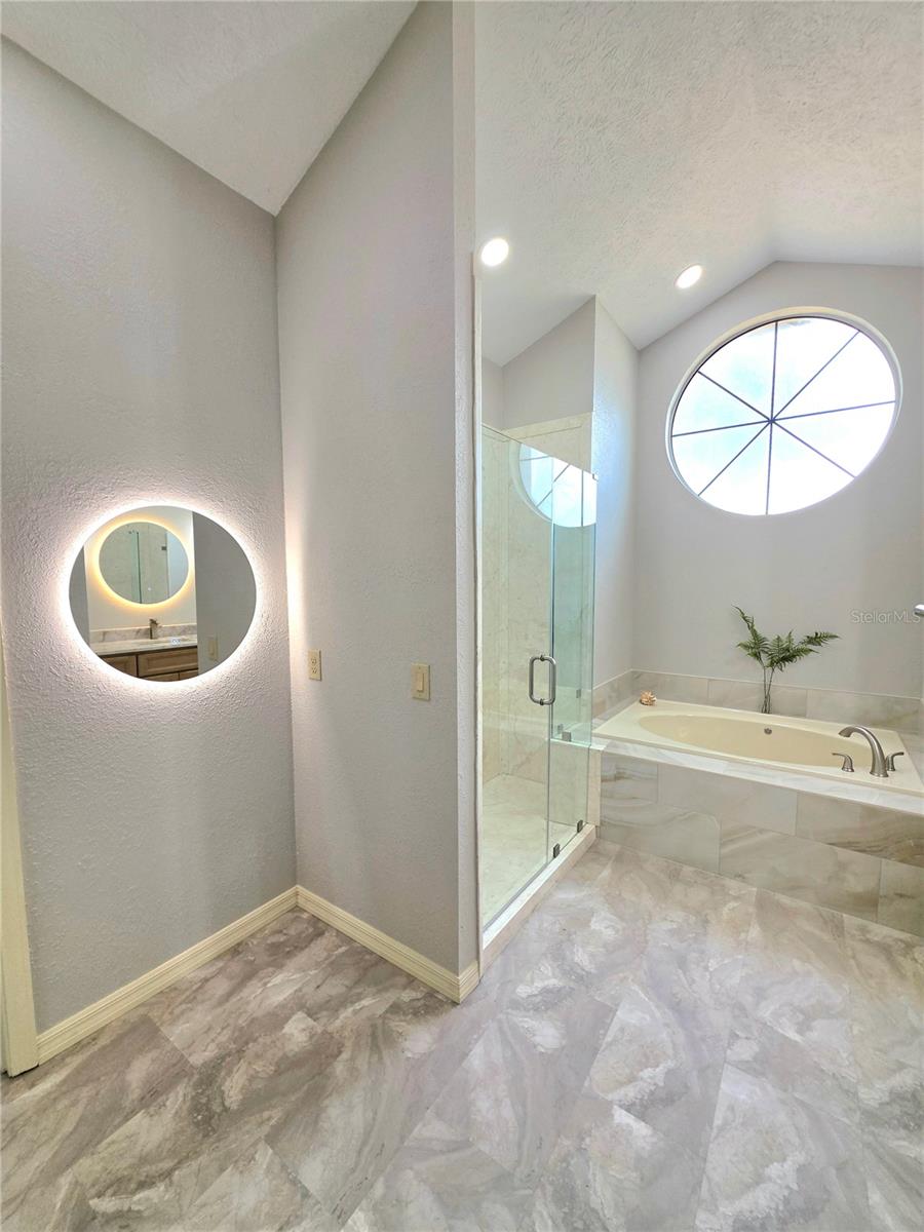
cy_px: 616
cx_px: 462
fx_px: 463
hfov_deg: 89.9
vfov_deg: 106.2
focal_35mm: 13
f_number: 1.9
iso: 25
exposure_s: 1/120
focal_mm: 2.2
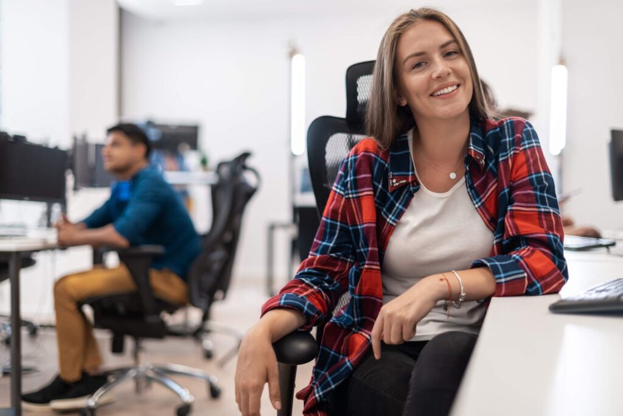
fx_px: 865
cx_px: 312
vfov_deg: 27.0
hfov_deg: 39.6
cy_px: 208
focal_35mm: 50
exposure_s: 1/320
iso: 560
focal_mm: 50
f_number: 1.8
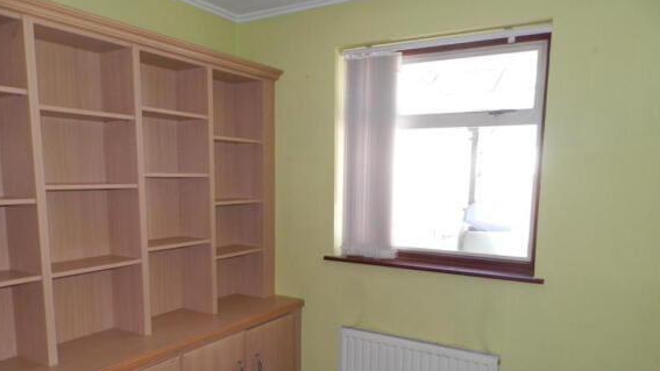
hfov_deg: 67.9
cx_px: 329
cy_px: 251
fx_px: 490
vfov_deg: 40.9
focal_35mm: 28
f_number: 3.1
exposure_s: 1/30
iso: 100
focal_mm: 4.5
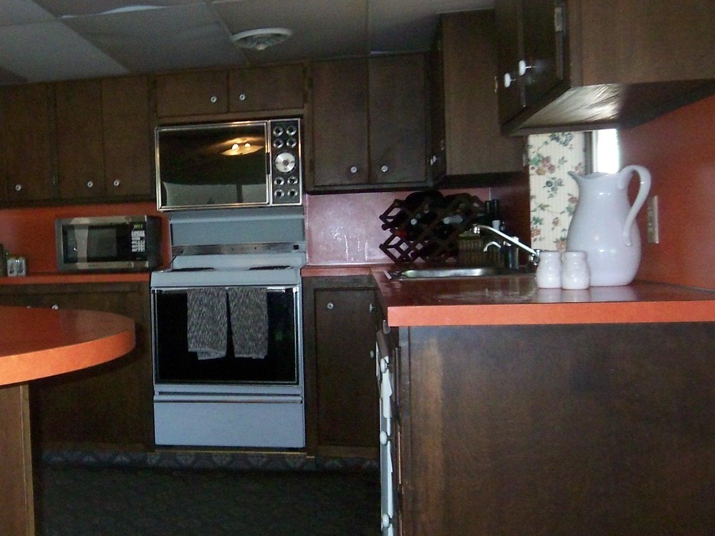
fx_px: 847
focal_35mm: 41
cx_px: 140
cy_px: 277
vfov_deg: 35.1
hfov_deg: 43.6
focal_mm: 3.8
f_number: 2.8
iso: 200
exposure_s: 1/30
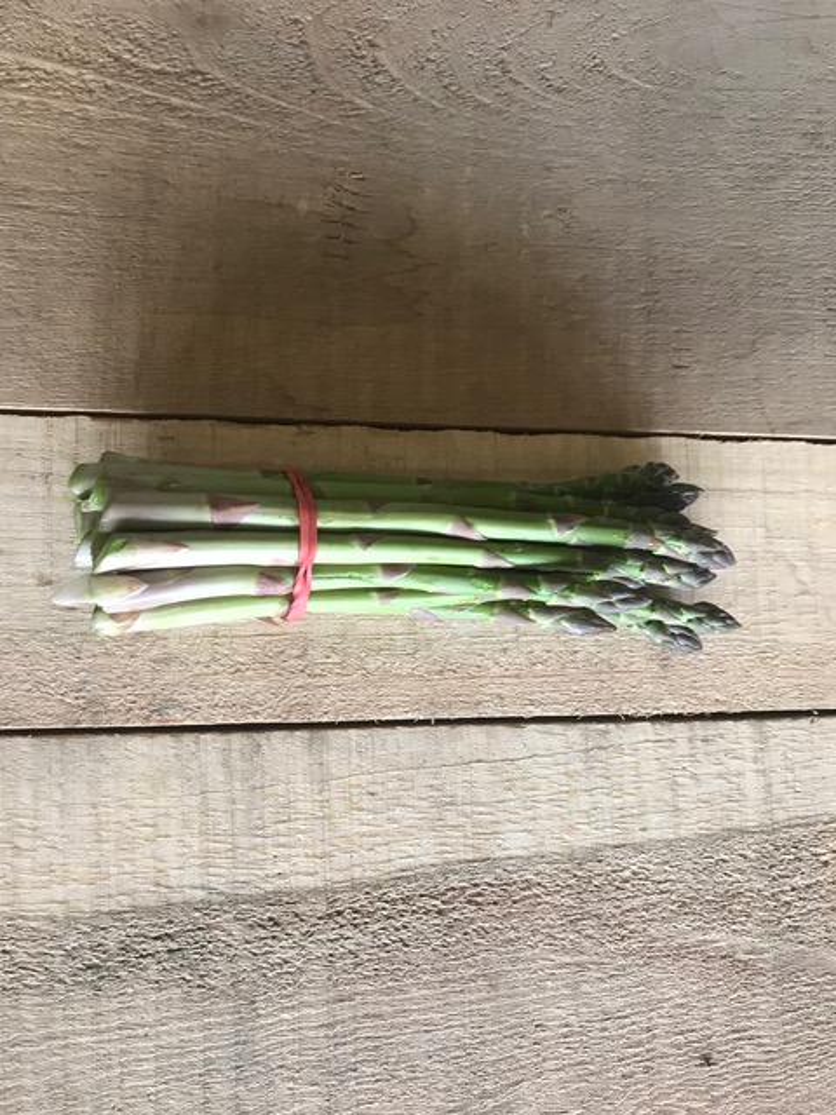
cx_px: 418
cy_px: 558
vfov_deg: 63.4
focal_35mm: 28
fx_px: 902
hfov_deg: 49.7
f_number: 1.8
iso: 25
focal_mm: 3.99
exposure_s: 1/40
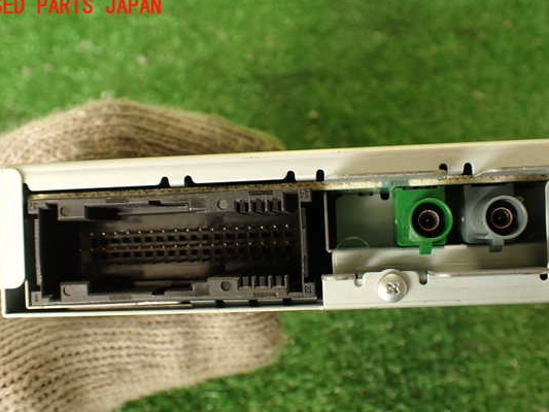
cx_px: 283
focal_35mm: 36
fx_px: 571
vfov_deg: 39.6
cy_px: 226
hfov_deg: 51.3
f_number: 2.4
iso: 200
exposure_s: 1/50
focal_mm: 5.79
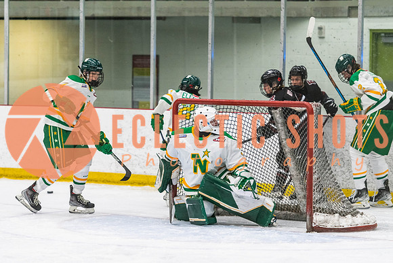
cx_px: 196
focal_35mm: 166
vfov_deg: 8.3
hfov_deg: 12.3
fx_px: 1817
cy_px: 162
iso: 1800
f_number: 2.8
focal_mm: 135
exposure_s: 1/640
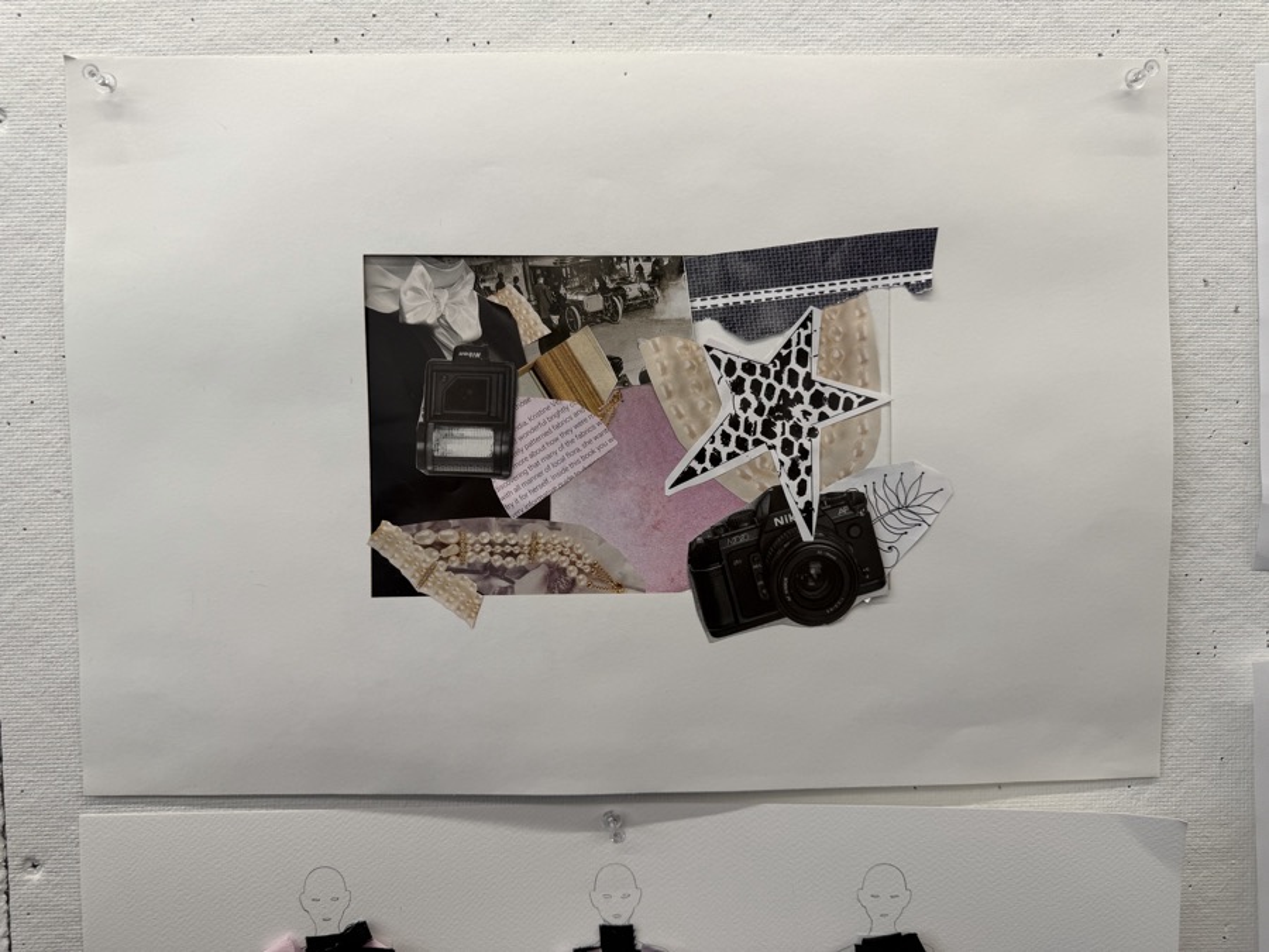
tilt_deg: -2.2
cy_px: 476
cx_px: 634
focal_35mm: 24
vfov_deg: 56.8
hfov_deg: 71.6
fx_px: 880
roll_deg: +1.7
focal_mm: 6.76
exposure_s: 1/179
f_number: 1.78
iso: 64
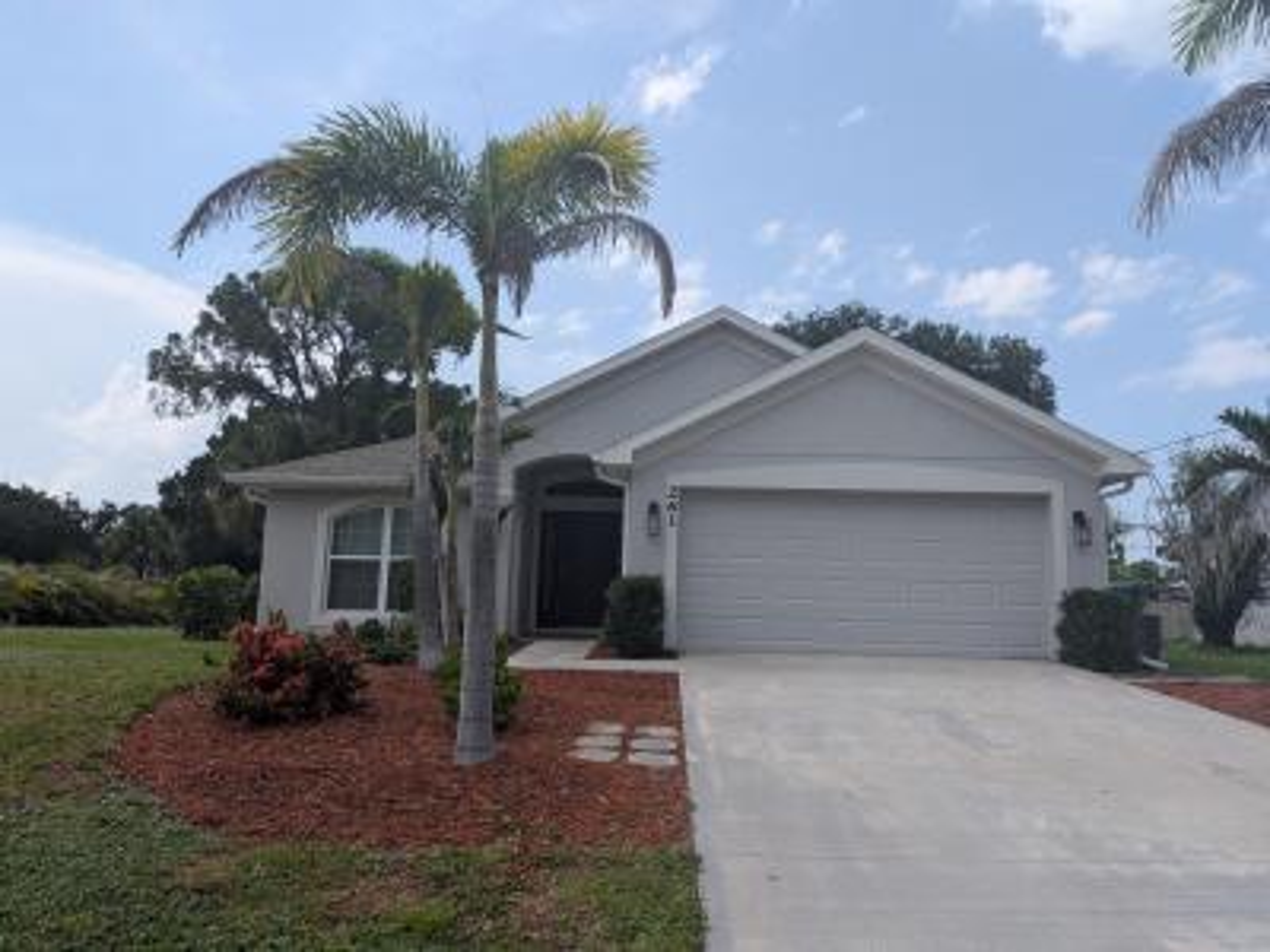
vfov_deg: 56.8
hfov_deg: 71.6
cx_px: 635
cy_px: 476
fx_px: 881
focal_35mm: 24
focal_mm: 4.53
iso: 25
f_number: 1.7
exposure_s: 1/1712
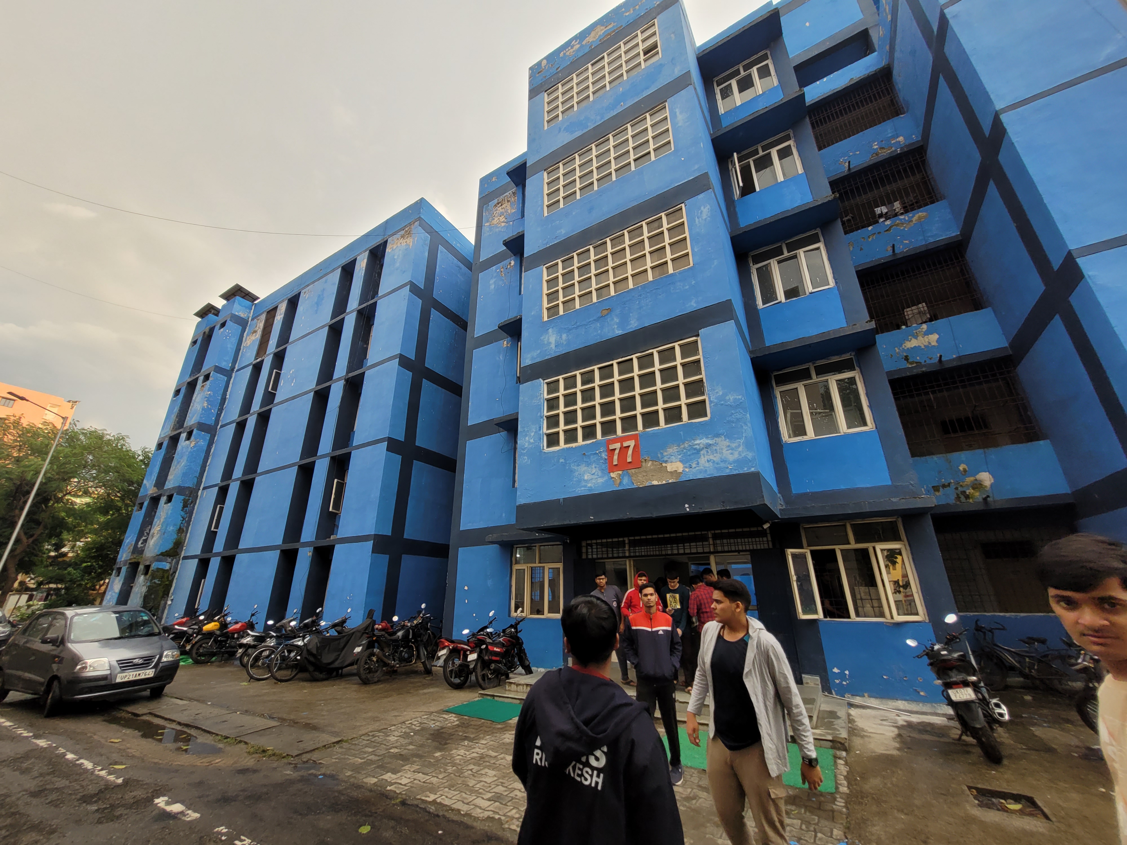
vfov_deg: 89.9
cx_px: 564
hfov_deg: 106.2
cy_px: 422
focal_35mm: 13
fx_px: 423
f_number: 2.2
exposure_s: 1/322
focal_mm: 1.74
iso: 40
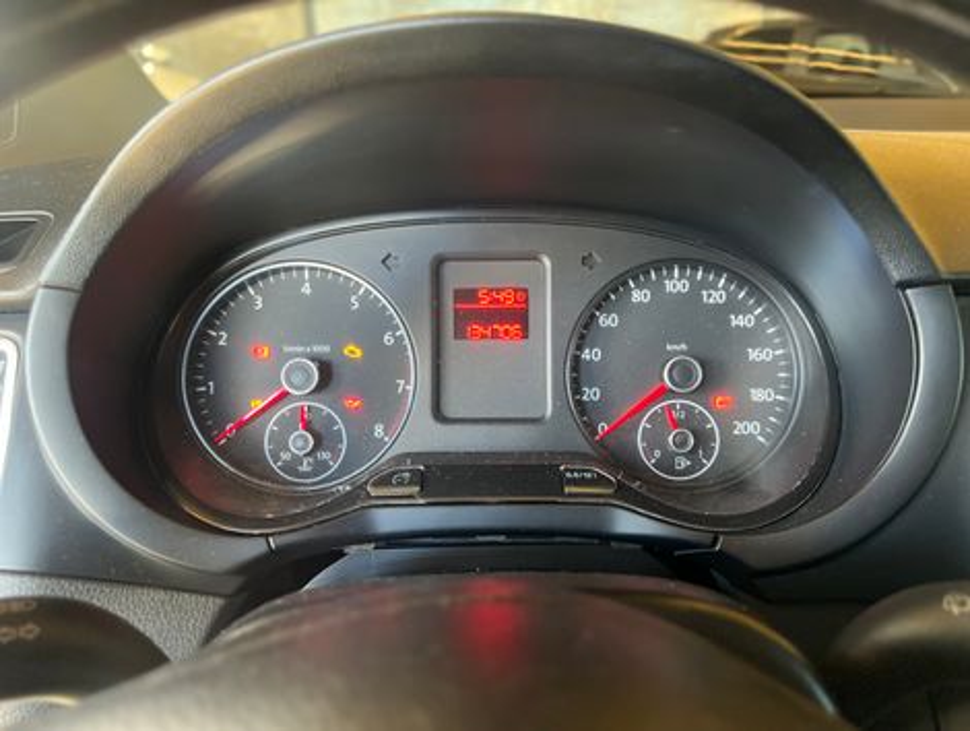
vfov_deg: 53.2
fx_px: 730
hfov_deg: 67.2
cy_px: 366
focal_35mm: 26
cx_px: 485
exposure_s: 1/40
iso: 400
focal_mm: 5.7
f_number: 1.5
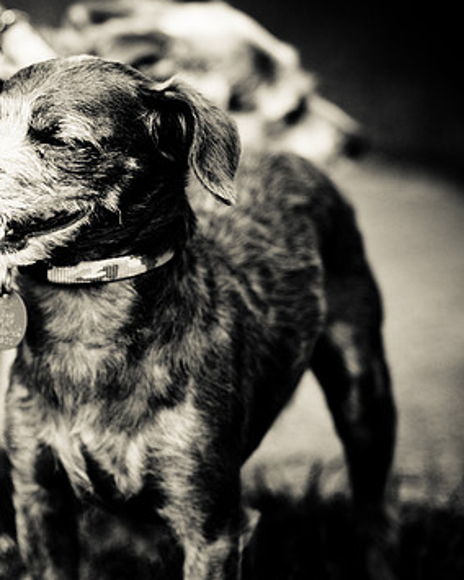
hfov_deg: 4.6
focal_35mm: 333
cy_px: 297
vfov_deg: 5.8
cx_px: -8
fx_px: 5712
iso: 200
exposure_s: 1/500
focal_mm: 145
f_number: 2.8
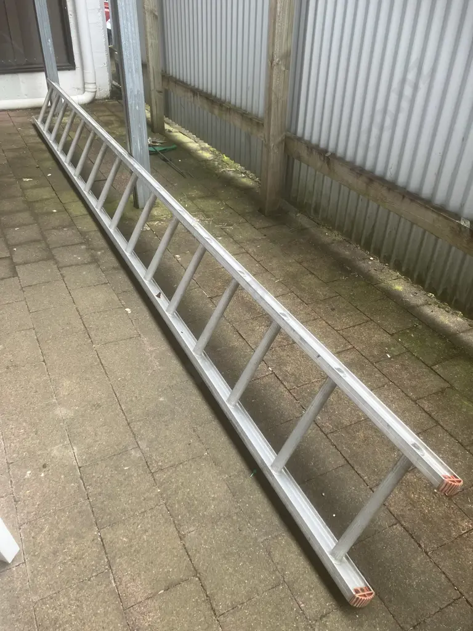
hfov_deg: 49.7
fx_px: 510
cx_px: 236
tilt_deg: -34.1
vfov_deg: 63.4
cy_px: 316
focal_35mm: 28
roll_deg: -0.2
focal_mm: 3.99
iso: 64
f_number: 1.8
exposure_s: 1/121
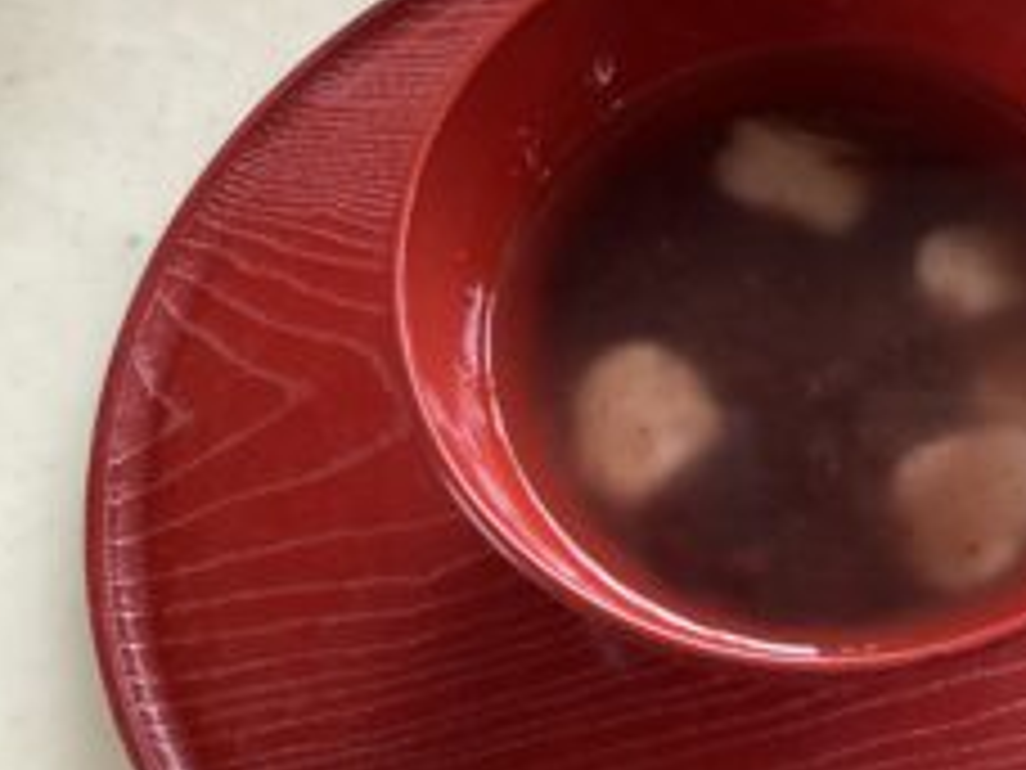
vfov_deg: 28.6
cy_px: 376
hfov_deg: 36.2
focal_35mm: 51
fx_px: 1512
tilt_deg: -67.4
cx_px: 821
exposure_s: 1/60
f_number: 2.4
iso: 320
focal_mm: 3.3
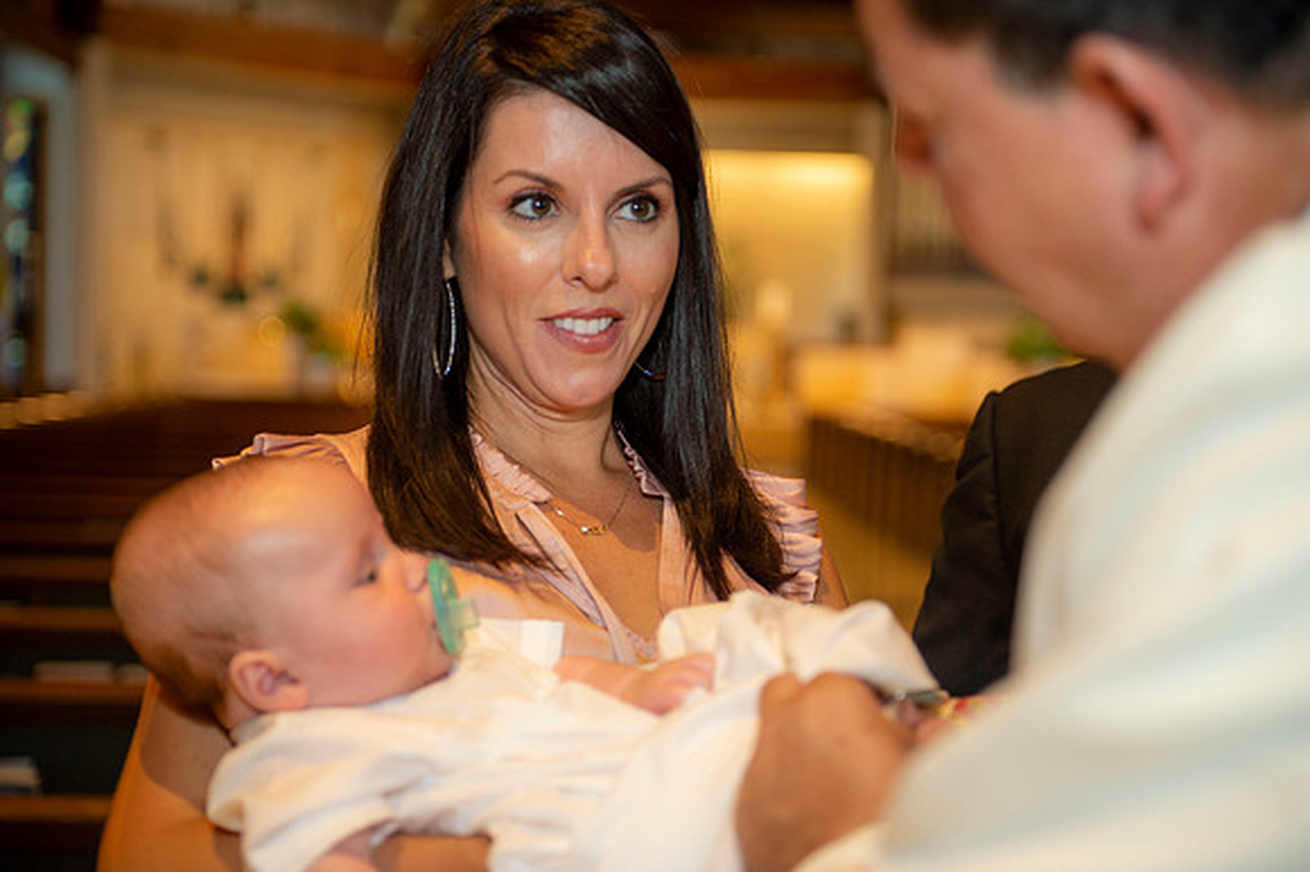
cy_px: 436
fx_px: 2255
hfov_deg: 32.4
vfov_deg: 21.9
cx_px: 655
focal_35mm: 62
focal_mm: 62
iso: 720
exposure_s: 1/100
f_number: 2.8
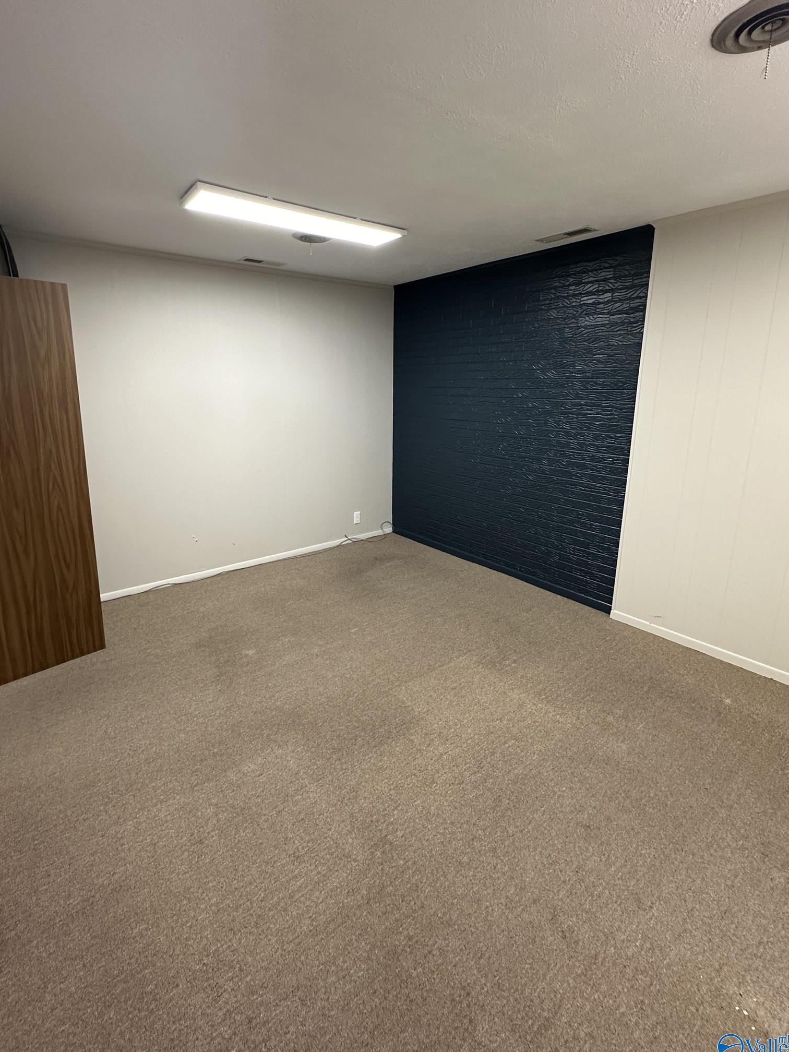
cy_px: 469
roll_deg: +0.1
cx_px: 368
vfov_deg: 94.1
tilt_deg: -9.4
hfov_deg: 78.0
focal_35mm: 16
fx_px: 486
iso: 160
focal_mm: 2.22
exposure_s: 1/60
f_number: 2.2
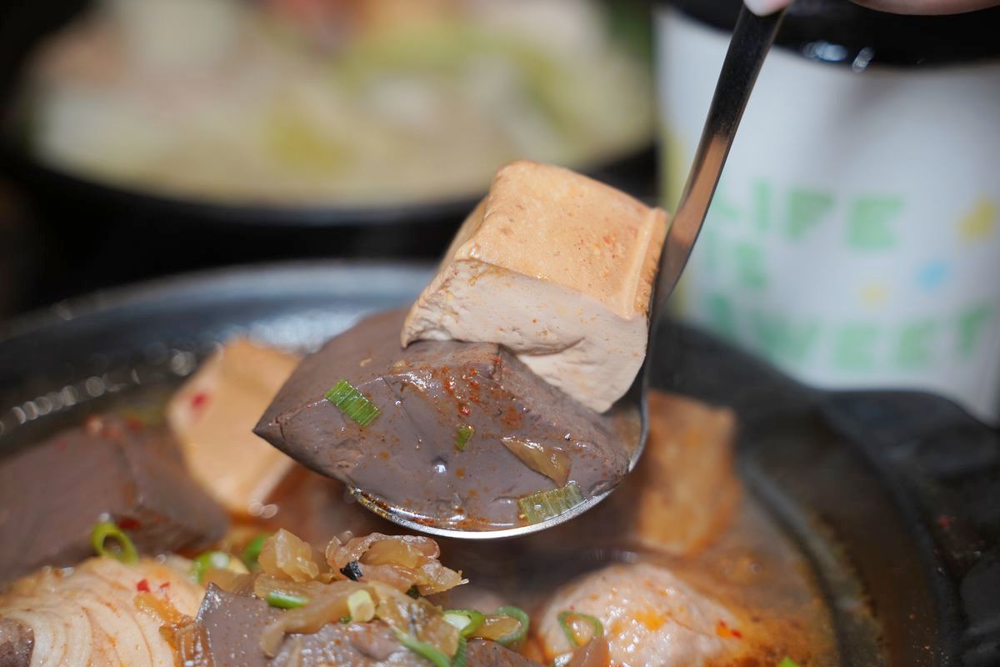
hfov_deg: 27.0
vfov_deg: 18.2
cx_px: 500
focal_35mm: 75
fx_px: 2083
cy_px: 334
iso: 320
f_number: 4
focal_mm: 75
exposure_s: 1/80
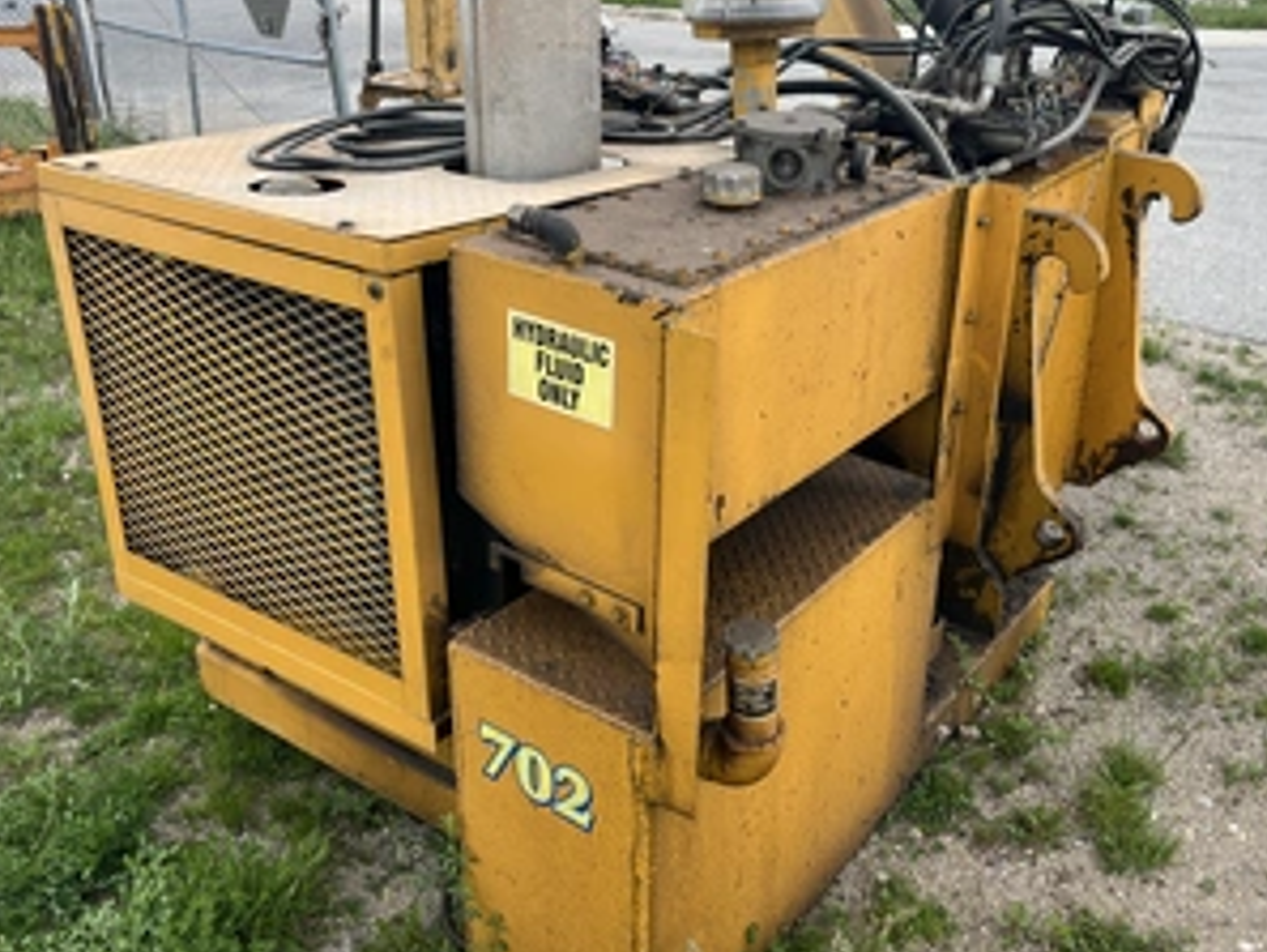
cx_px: 712
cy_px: 380
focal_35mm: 35
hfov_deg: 52.5
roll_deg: +0.6
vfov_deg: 40.5
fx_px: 1282
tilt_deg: -17.7
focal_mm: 5.1
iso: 50
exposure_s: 1/412
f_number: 1.6
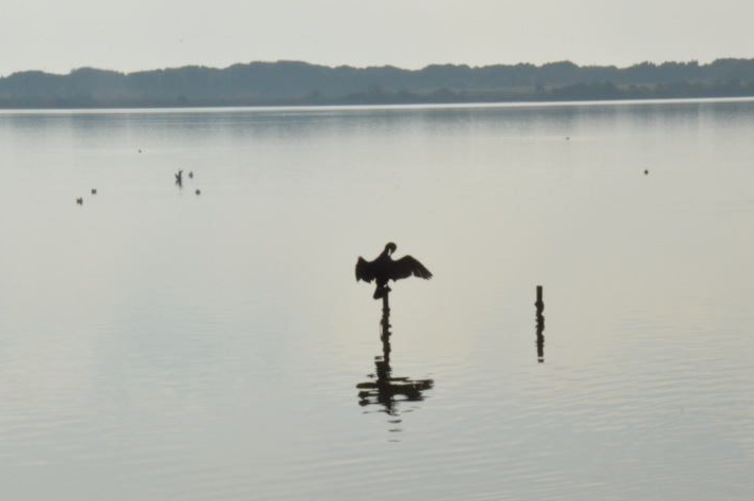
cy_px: 319
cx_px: 419
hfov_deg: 16.4
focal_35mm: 125
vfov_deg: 10.9
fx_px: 2616
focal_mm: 58
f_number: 32
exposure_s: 1/125
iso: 400
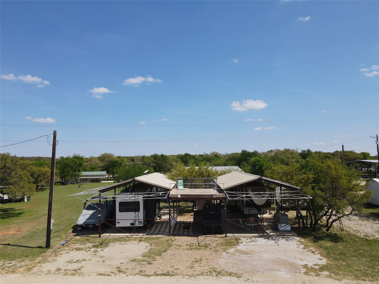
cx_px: 190
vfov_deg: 56.8
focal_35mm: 24
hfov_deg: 71.6
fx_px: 263
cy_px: 142
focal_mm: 4.5
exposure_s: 1/800
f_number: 2.8
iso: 100
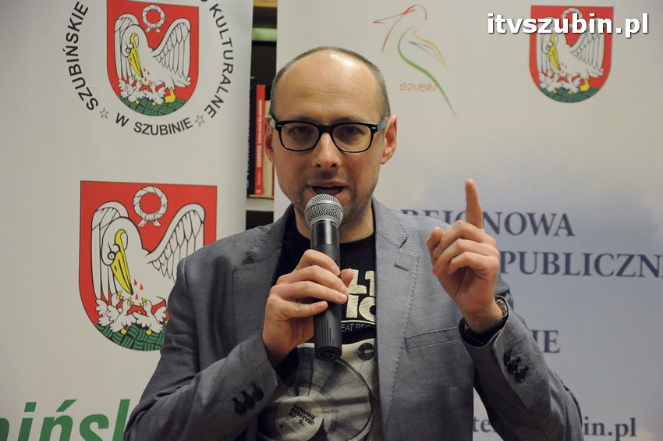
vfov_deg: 13.0
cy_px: 220
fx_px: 1932
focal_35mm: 105
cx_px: 332
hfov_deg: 19.5
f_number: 5.3
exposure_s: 1/125
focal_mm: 70
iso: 2500
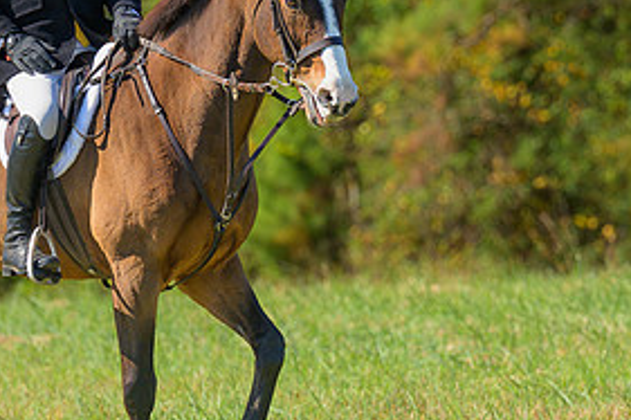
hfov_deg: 4.0
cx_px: 187
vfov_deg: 2.6
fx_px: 9126
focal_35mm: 521
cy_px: 19
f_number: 4
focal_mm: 190
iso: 200
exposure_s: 1/500
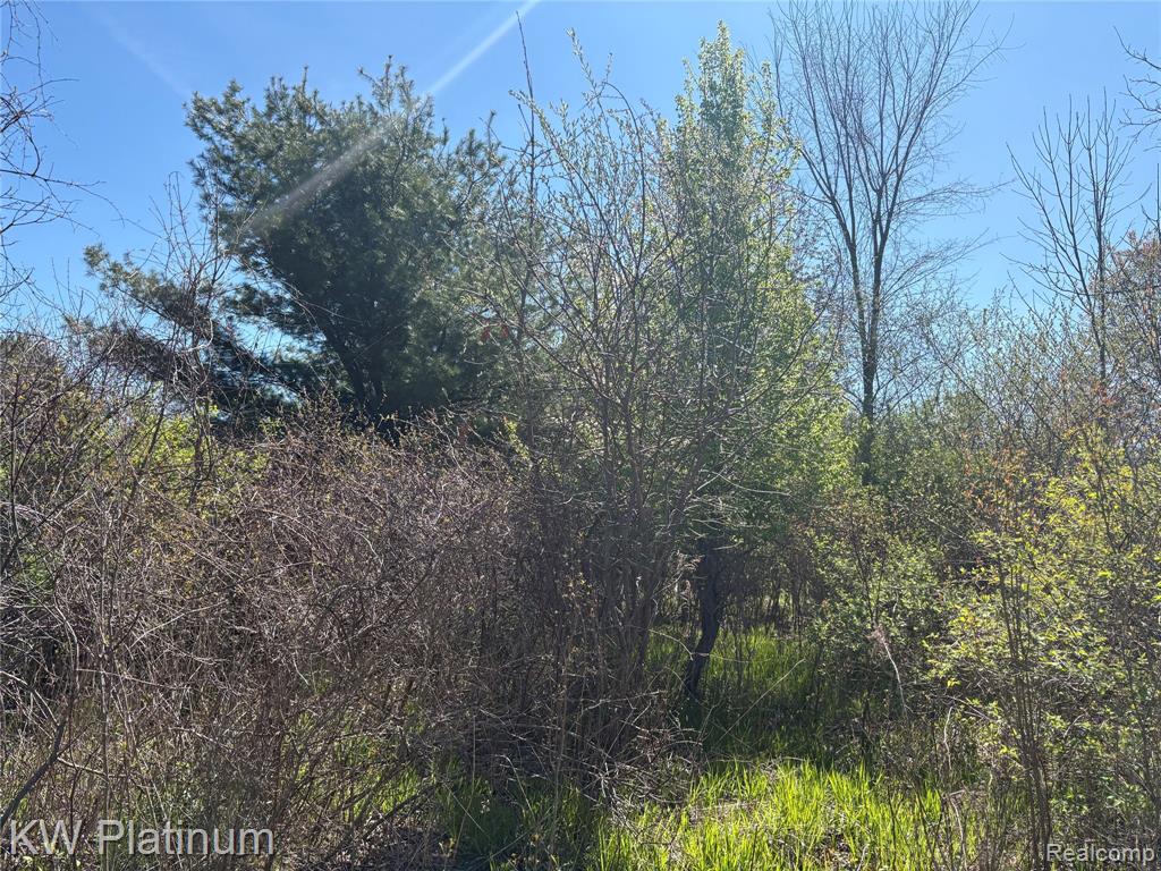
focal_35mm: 26
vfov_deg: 53.1
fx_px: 872
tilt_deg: +6.5
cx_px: 580
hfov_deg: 67.3
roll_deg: -1.0
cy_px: 436
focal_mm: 5.96
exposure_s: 1/2208
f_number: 1.6
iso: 50
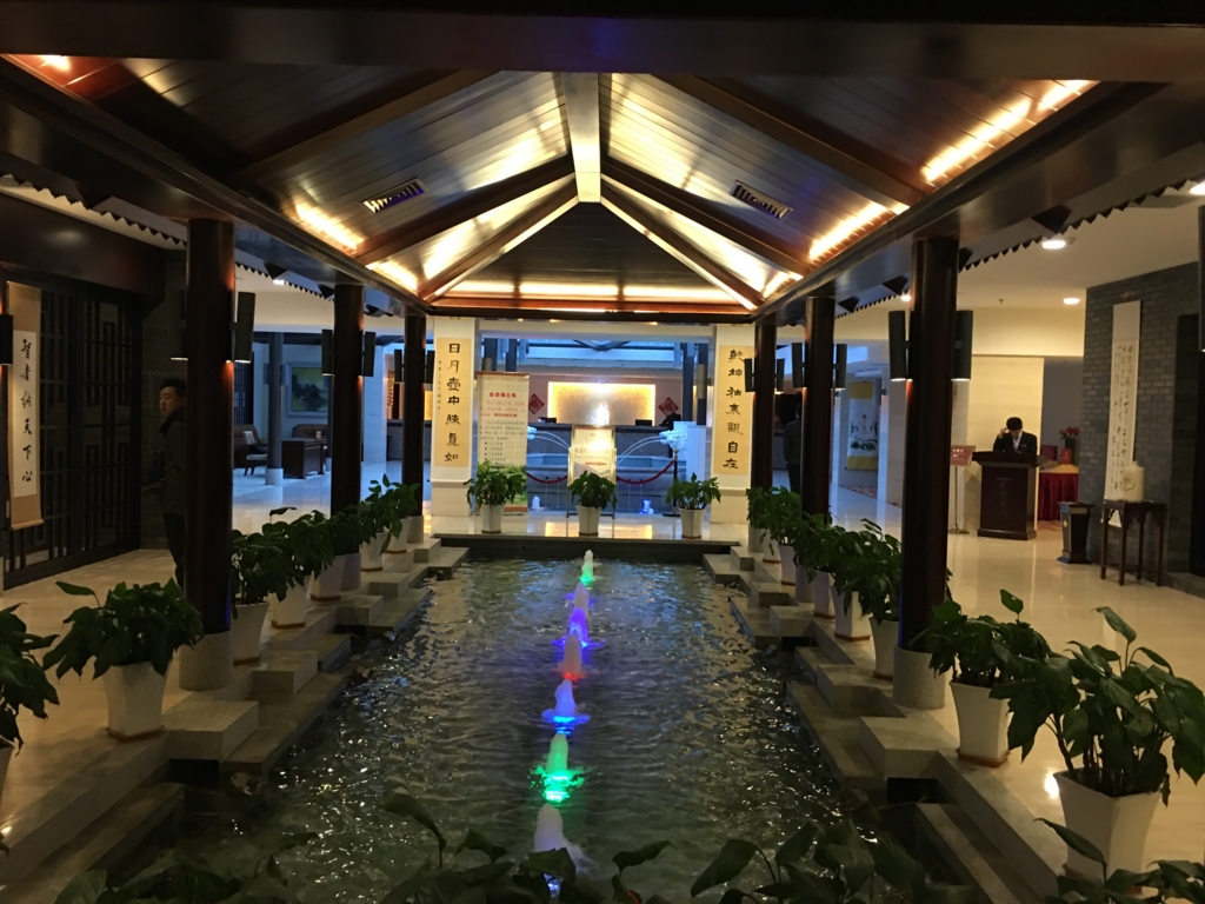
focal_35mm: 29
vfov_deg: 48.2
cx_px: 602
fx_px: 1010
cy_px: 452
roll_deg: -2.1
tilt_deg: -3.7
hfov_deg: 61.7
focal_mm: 4.15
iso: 80
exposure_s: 1/10
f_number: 2.2
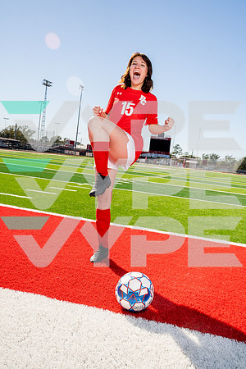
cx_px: 123
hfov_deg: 38.9
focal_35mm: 34
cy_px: 184
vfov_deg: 55.8
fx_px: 348
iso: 100
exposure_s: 1/250
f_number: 7.1
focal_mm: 34
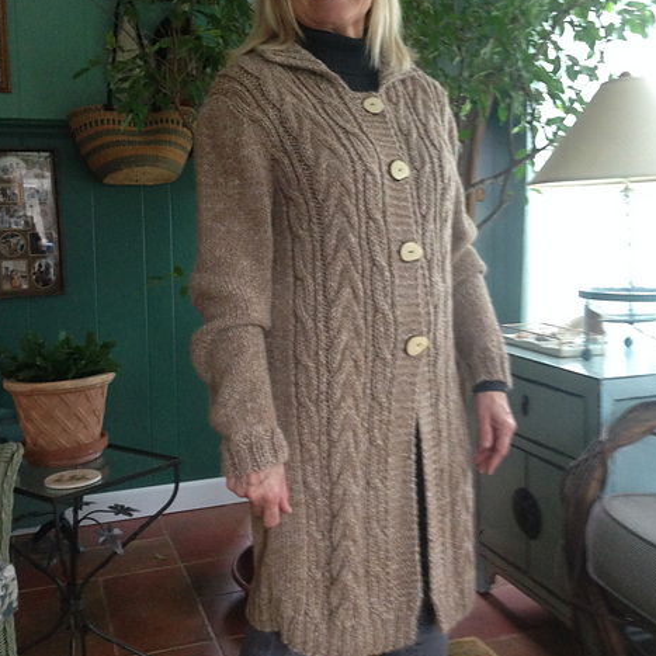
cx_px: 327
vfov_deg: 41.7
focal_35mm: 40
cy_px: 273
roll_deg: -0.2
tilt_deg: -2.7
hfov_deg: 41.9
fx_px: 858
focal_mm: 4.12
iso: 320
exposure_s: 1/20
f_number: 2.4
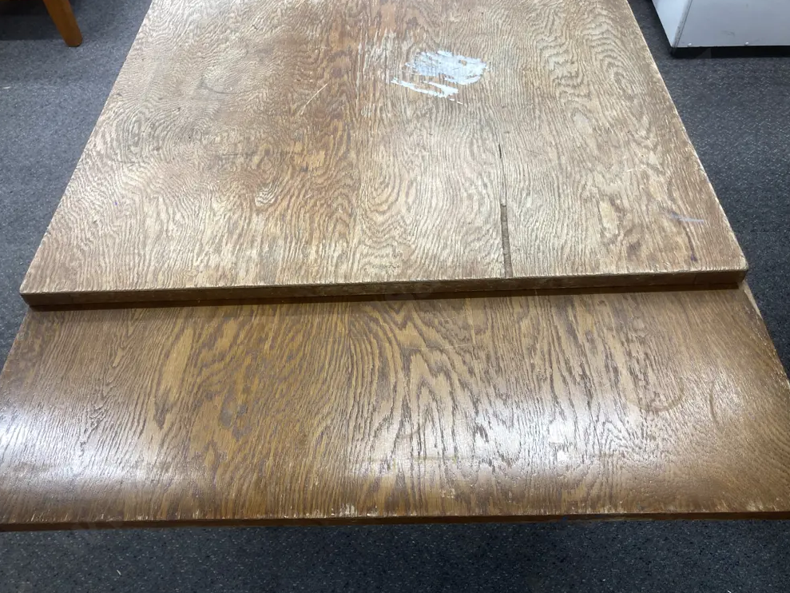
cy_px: 304
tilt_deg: -51.1
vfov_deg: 48.2
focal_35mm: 29
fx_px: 662
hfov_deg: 61.7
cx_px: 391
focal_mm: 3.99
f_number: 1.8
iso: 64
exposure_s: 1/50
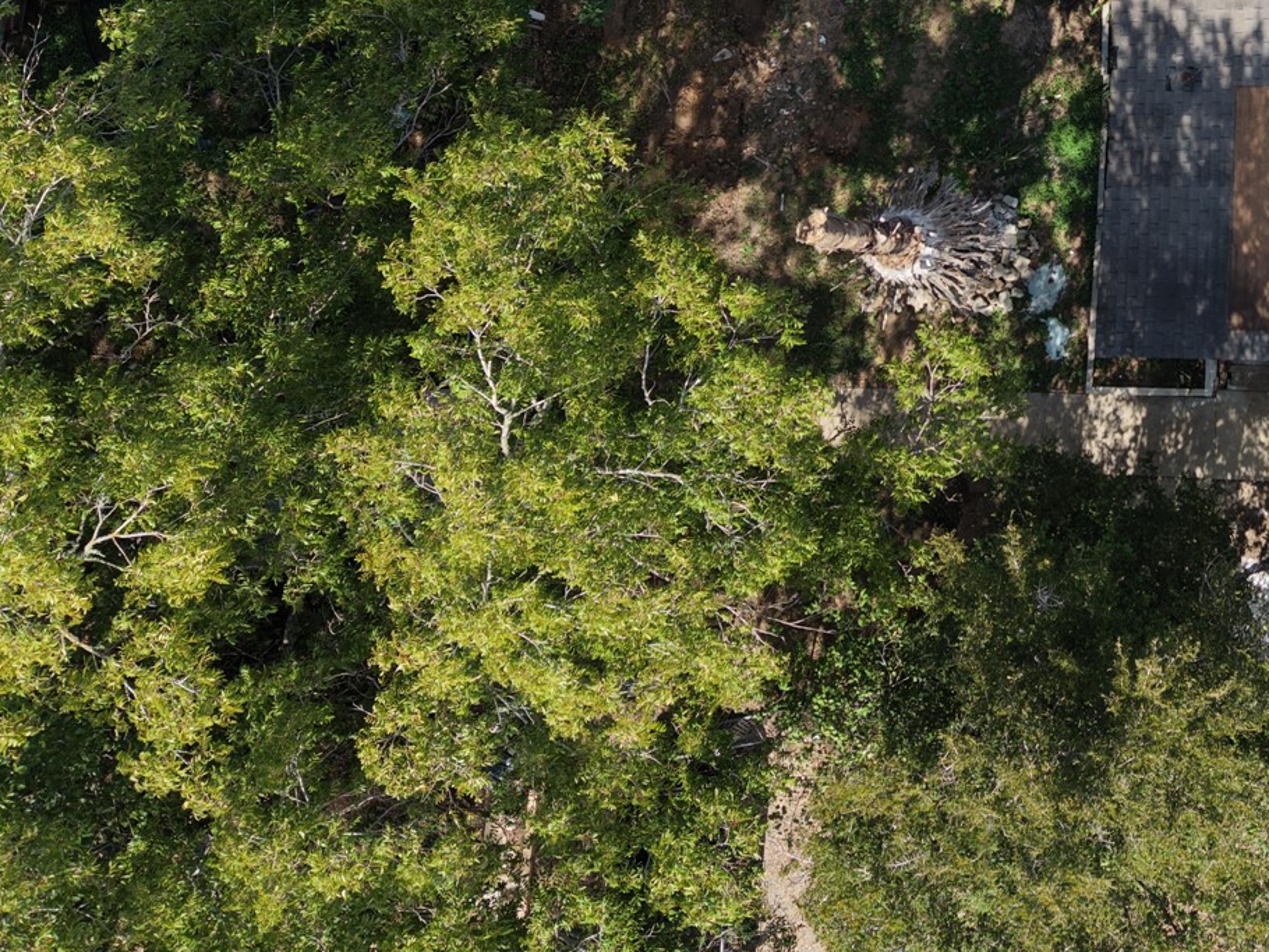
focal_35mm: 54
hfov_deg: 33.0
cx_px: 1230
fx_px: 1980
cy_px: -53
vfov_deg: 25.4
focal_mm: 8.67
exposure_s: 1/1000
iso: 100
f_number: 1.8
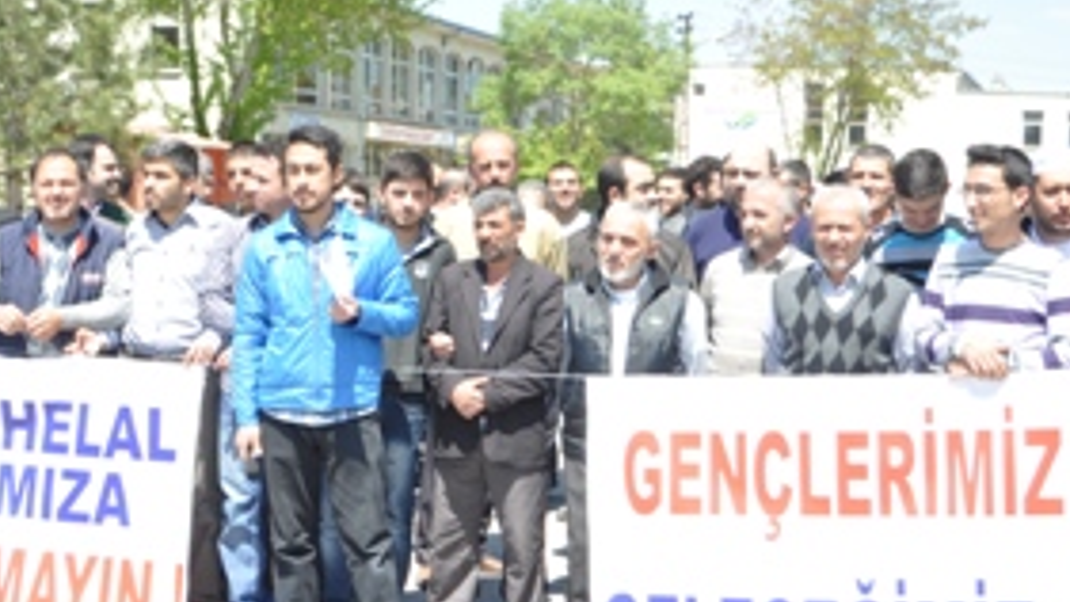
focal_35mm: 60
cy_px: 282
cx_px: 449
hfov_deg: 34.8
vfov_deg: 20.0
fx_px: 1702
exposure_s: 1/250
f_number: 8
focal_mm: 24
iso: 200
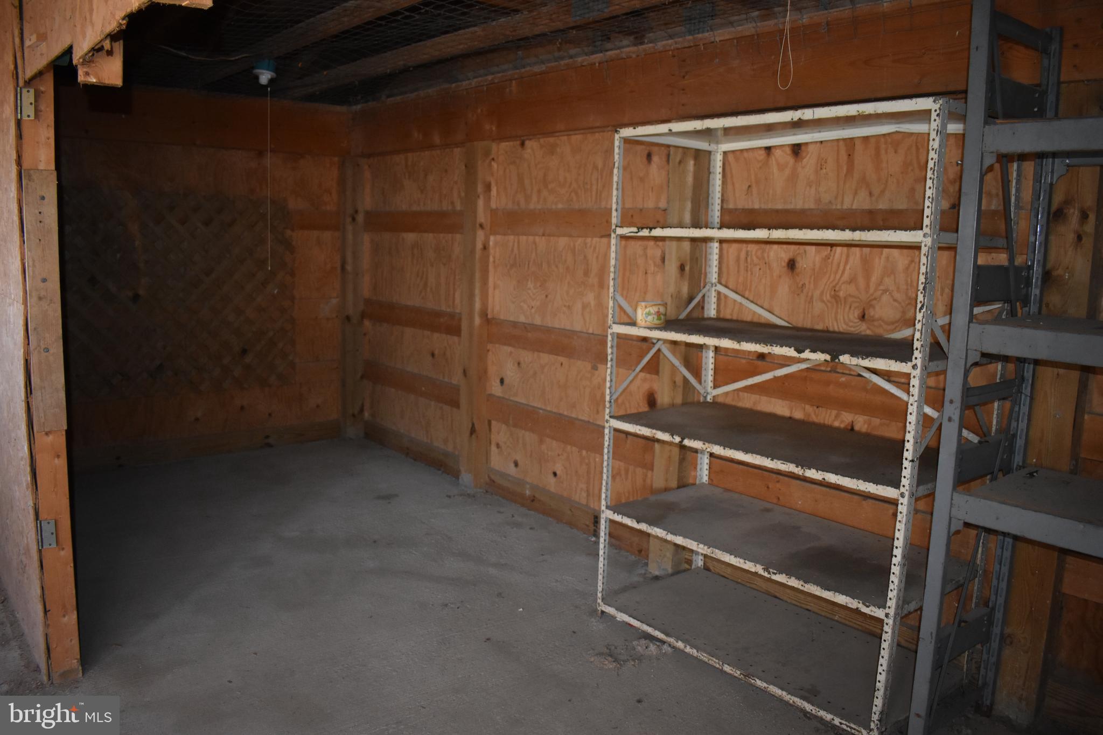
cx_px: 552
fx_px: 827
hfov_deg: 67.4
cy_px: 368
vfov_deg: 47.9
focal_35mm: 27
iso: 1600
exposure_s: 1/60
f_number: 3.5
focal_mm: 18
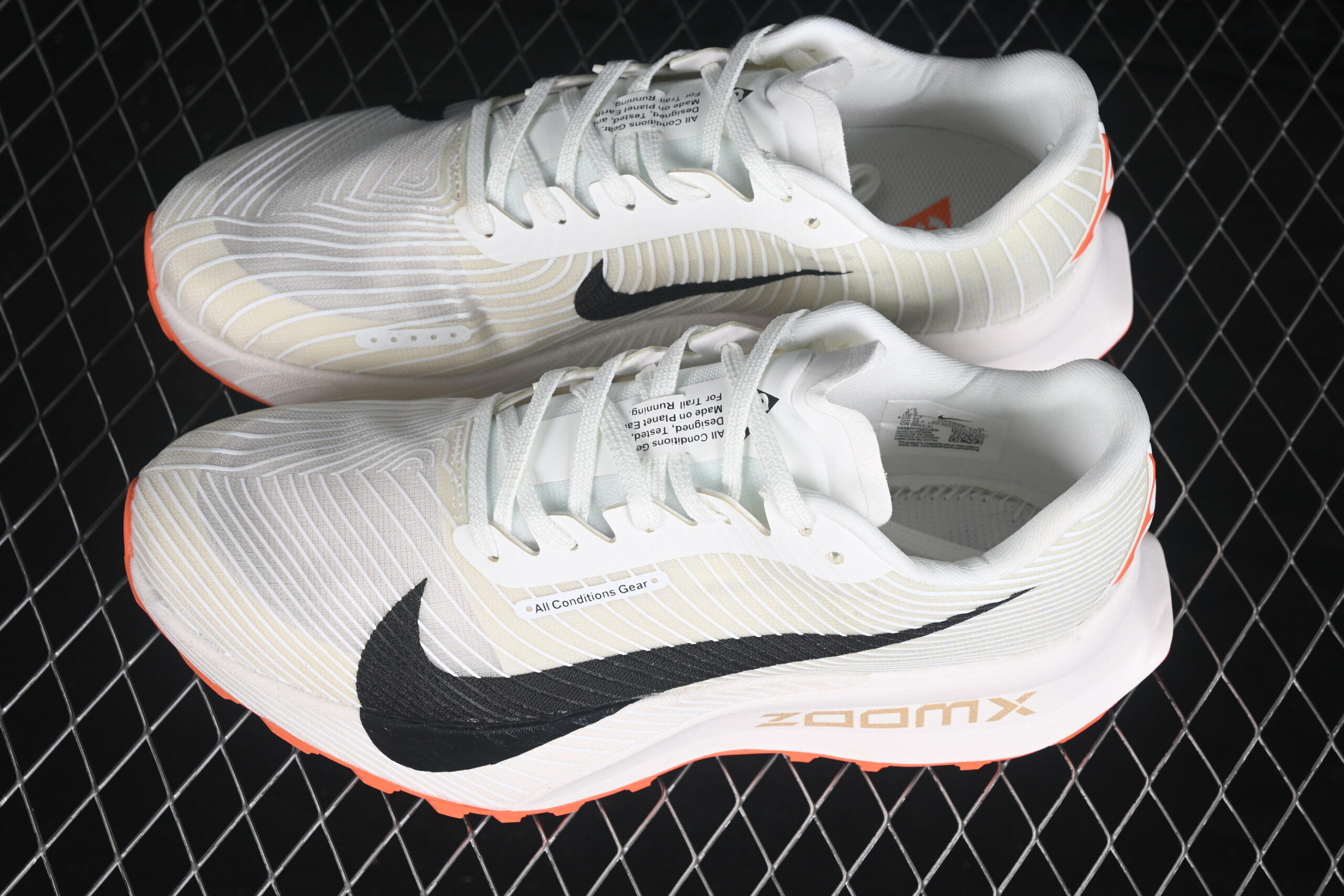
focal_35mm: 75
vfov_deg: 18.2
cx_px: 672
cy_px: 448
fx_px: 2800
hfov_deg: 27.0
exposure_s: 1/80
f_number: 7.1
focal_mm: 50
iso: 160
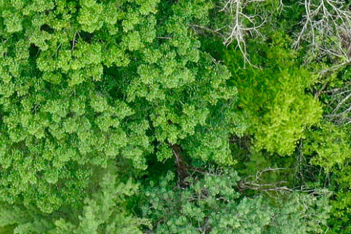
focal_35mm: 174
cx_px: -6
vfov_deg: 7.1
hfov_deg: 11.7
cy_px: -448
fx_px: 1696
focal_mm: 10.26
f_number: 4.5
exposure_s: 1/120
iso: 100
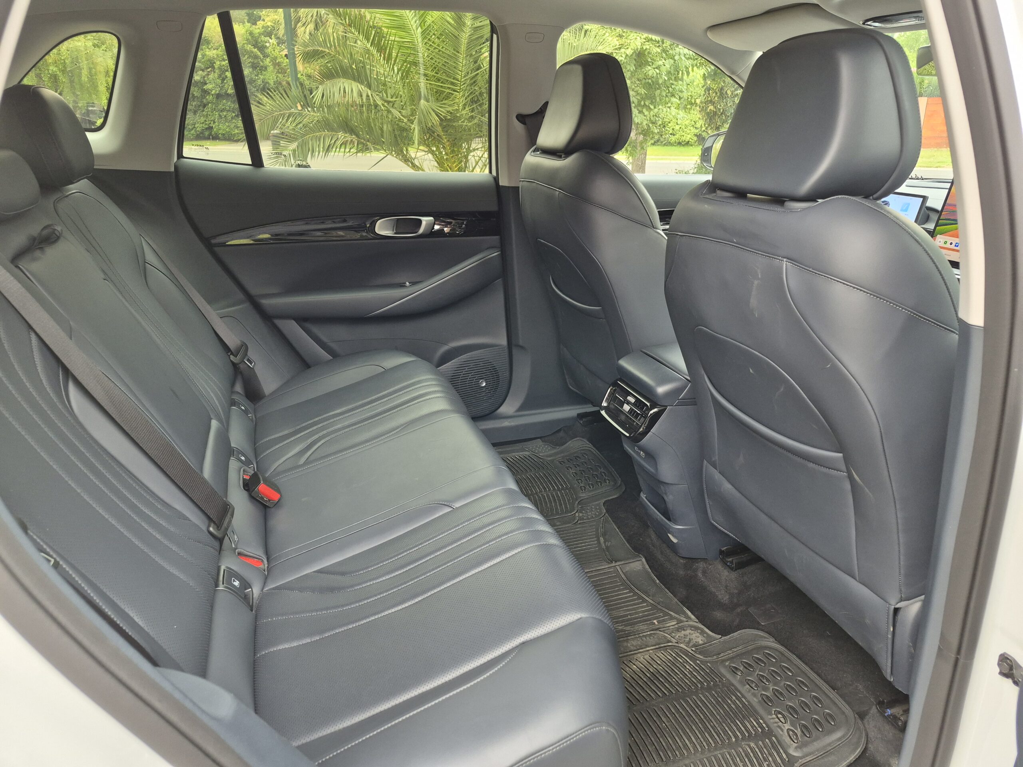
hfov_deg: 73.9
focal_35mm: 23
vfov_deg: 58.9
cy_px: 384
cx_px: 512
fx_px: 680
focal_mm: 5.4
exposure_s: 1/180
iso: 250
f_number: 1.8
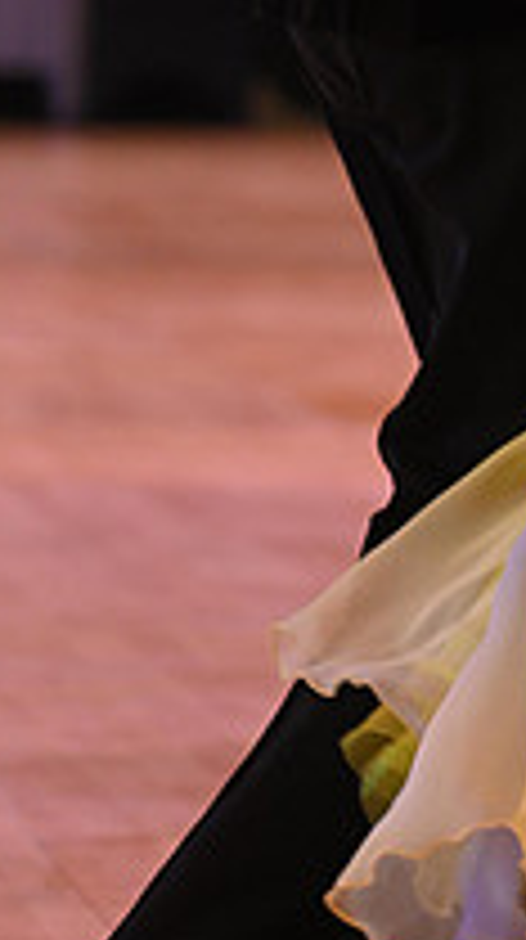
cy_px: -283
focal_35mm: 393
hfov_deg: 3.1
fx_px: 9780
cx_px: 843
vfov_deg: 5.5
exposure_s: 1/200
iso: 1600
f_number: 4.5
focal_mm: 135
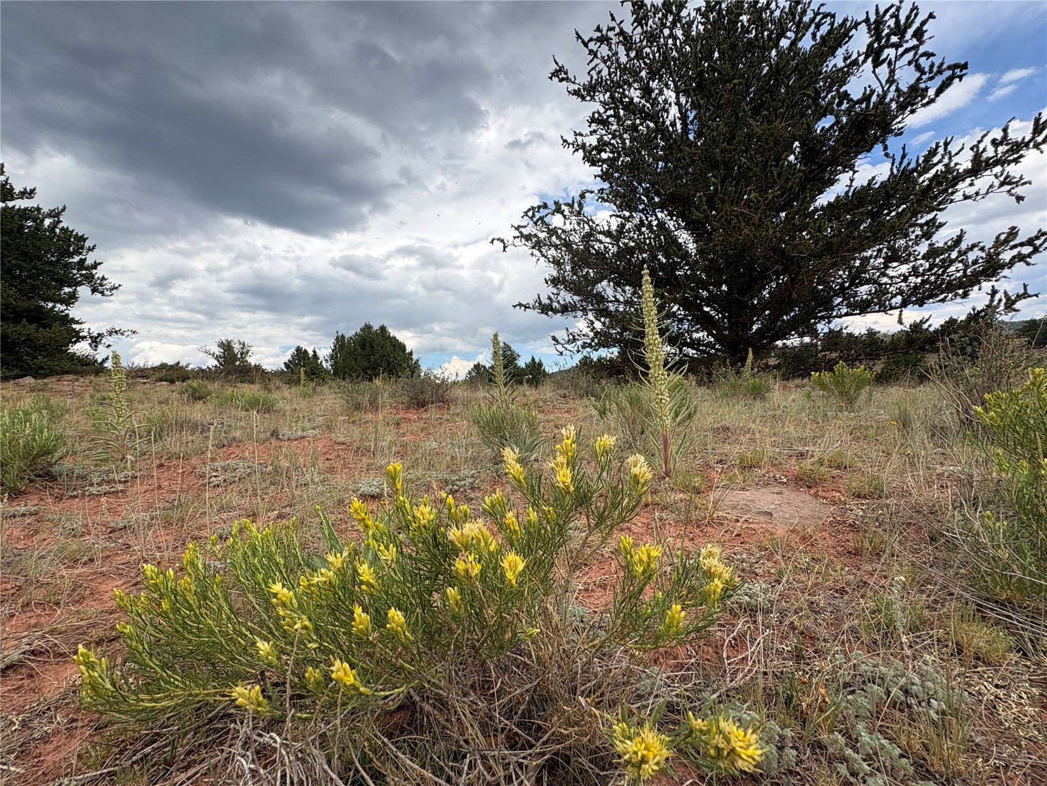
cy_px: 393
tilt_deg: +0.6
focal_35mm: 14
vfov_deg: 85.7
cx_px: 524
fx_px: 423
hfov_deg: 102.1
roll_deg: +4.4
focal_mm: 2.22
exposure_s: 1/993
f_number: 2.2
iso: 64
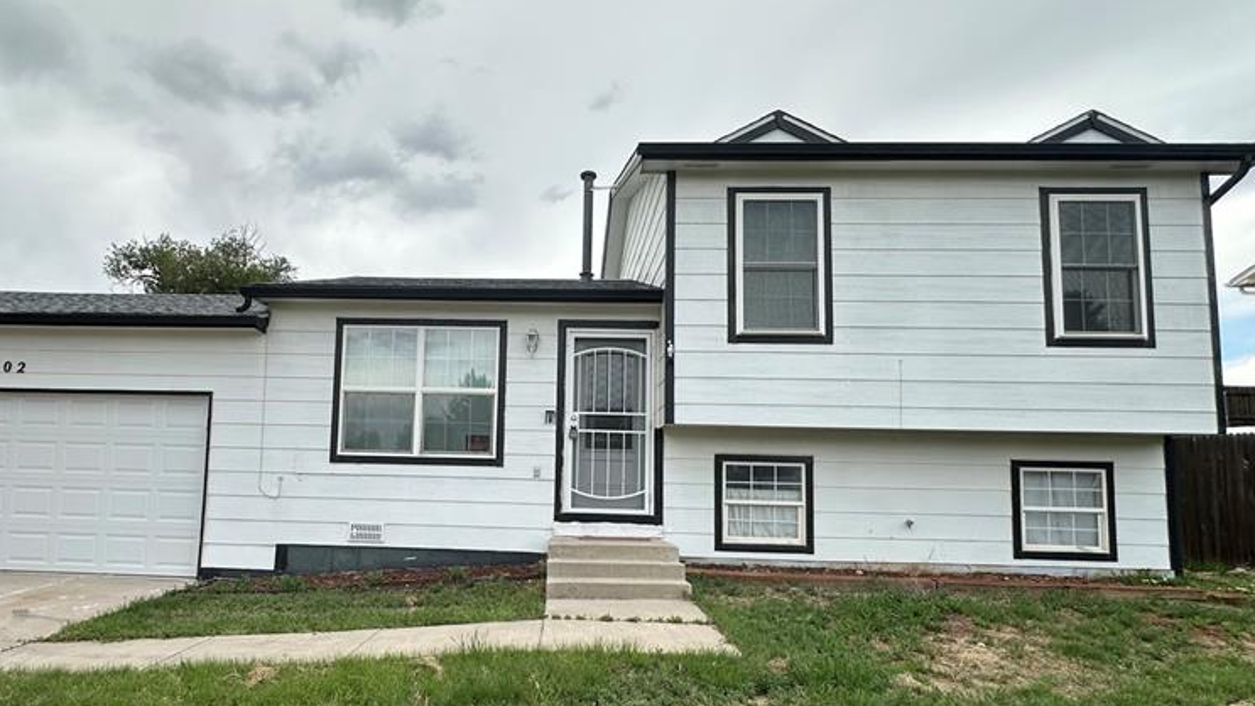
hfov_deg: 83.2
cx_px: 525
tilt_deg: +5.2
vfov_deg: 53.2
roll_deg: -1.7
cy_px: 426
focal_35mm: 21
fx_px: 699
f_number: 2.2
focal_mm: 2.22
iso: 50
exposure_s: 1/1147
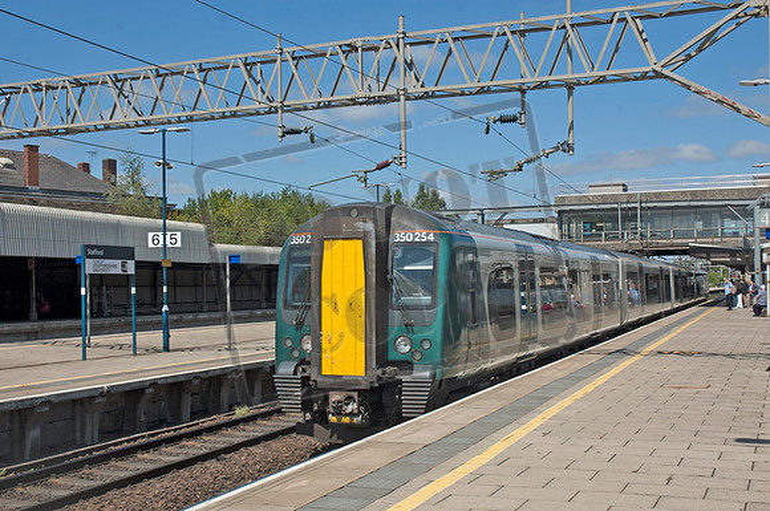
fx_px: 929
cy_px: 256
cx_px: 385
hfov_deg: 45.0
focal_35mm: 44
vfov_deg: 30.8
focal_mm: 29
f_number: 9
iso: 200
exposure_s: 1/320
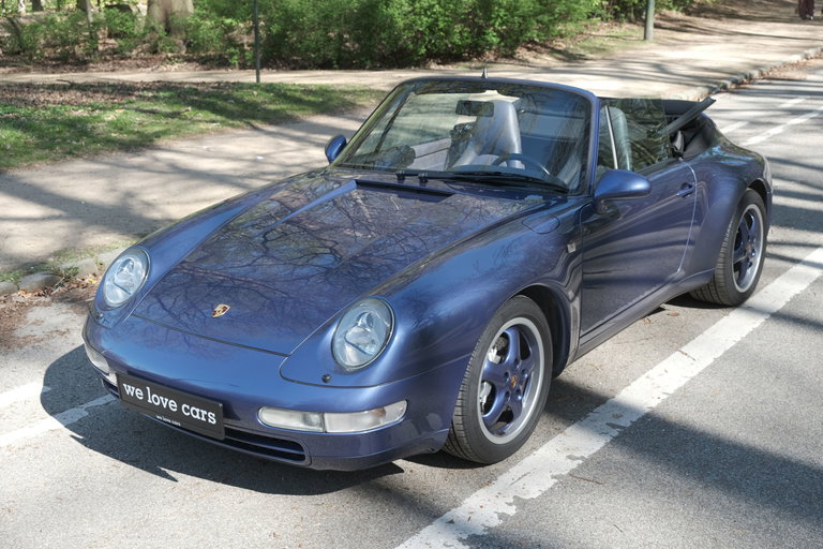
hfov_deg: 43.6
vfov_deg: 29.9
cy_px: 274
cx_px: 412
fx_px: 1029
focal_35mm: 45
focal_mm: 30.2
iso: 320
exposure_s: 1/250
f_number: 5
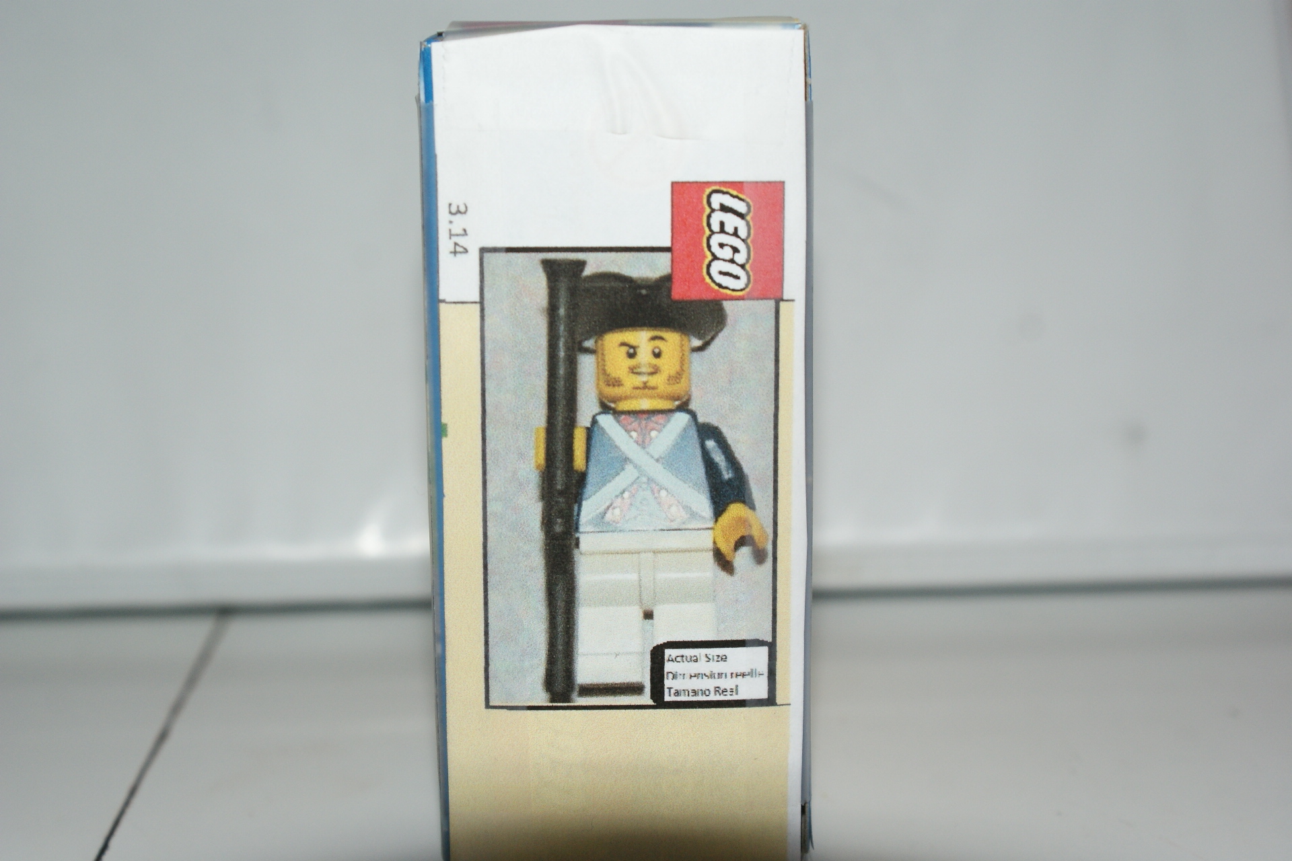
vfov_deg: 22.6
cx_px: 646
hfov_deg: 33.4
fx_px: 2153
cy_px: 430
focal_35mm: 60
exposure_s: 1/60
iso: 400
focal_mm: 40
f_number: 6.3
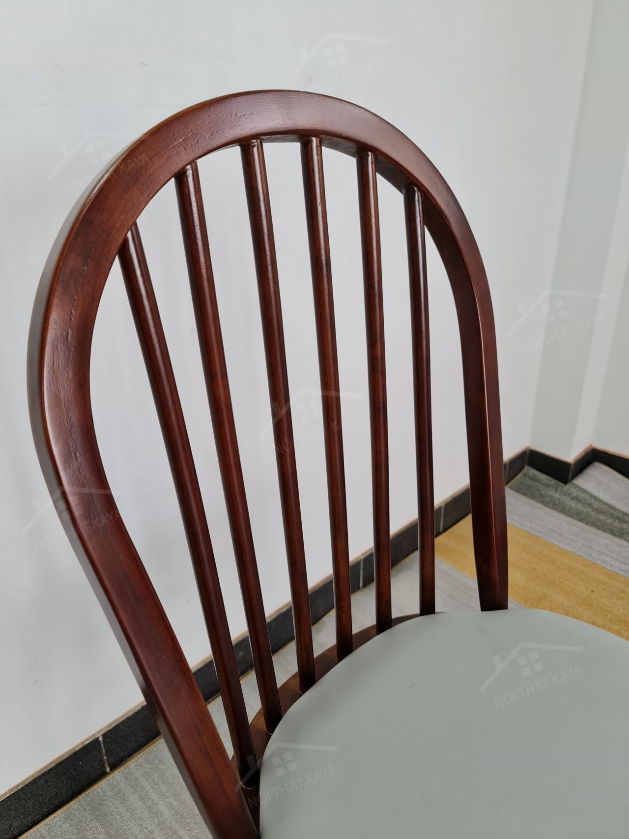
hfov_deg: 54.9
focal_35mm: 25
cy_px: 420
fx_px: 606
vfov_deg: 69.4
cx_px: 314
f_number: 1.8
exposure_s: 1/100
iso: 80
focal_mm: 7
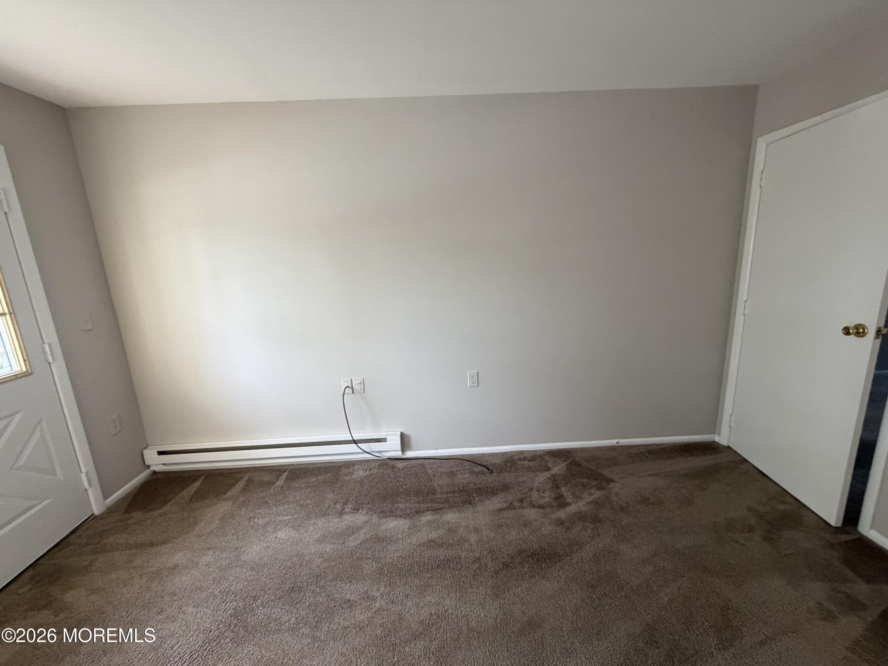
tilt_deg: -12.1
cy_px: 333
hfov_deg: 102.1
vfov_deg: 85.7
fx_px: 359
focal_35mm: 14
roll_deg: +2.7
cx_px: 444
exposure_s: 1/77
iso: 320
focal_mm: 2.22
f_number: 2.2
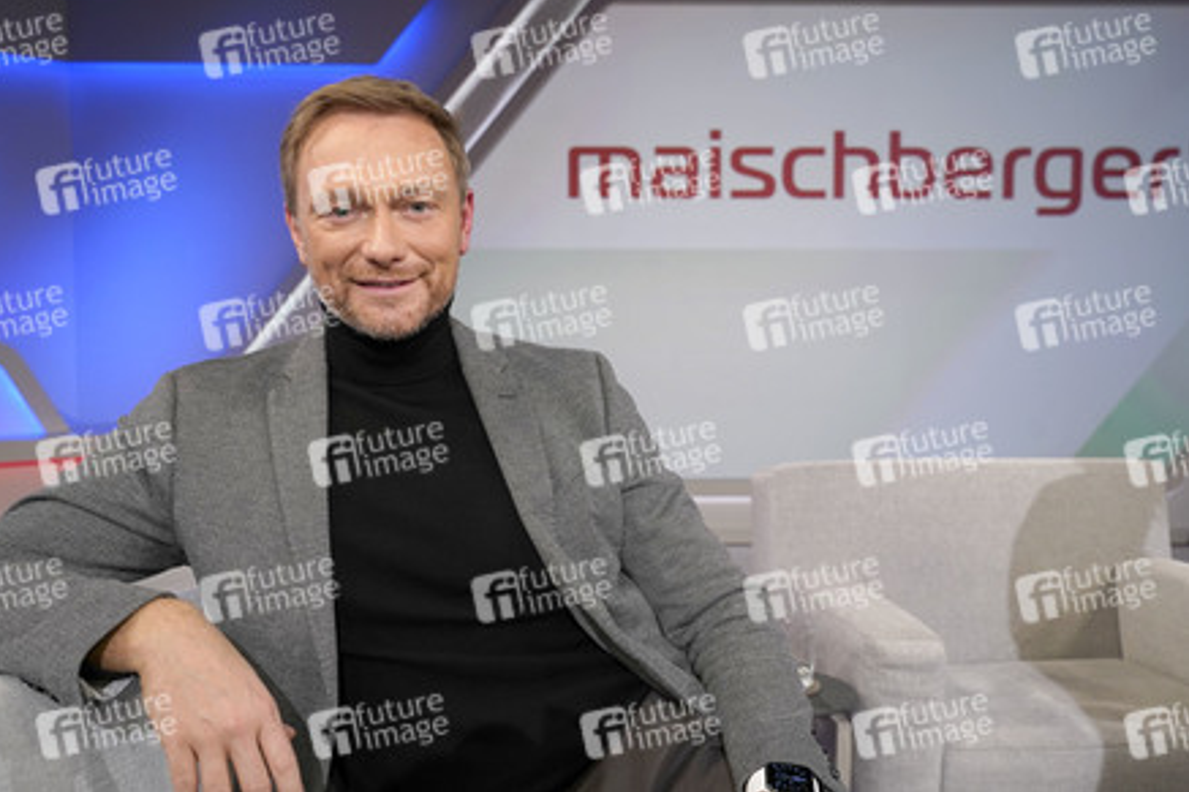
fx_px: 1089
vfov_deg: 39.9
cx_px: 578
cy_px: 386
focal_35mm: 33
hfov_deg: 57.2
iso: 1600
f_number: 5.6
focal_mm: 32
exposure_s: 1/160
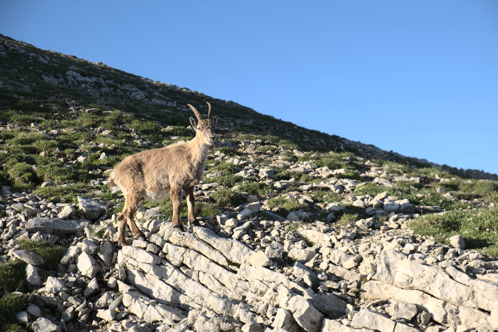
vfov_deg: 18.7
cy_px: 166
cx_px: 249
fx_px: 1010
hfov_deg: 27.7
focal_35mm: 73
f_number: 5.6
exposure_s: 1/300
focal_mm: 48.4
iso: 160
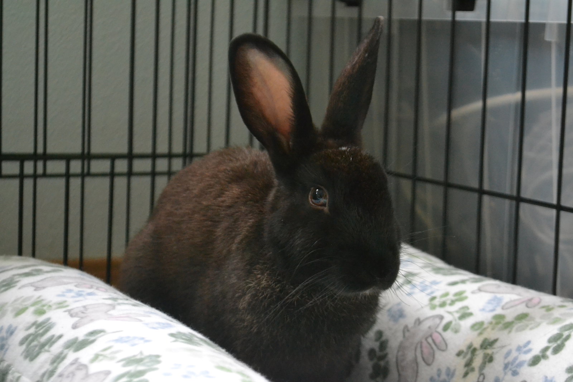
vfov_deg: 16.6
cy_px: 191
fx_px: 1313
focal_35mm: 82
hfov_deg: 24.6
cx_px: 286
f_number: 5.6
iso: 3200
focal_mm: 55
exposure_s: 1/40
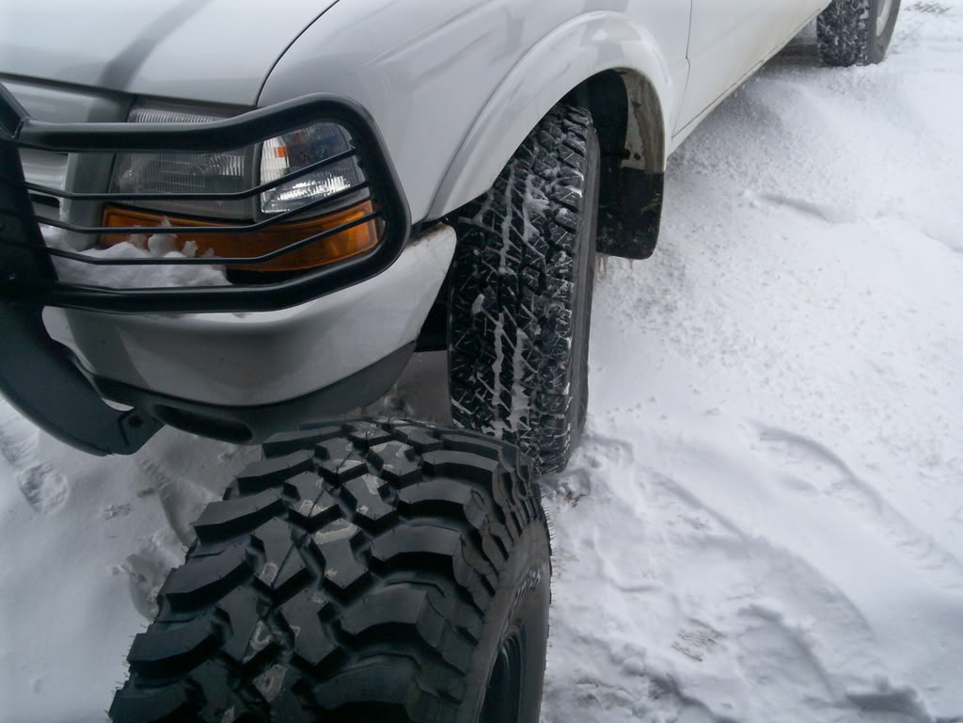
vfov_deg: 39.7
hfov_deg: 51.4
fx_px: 1002
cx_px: 482
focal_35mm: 36
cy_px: 362
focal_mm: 5.9
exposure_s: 1/170
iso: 100
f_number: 4.5
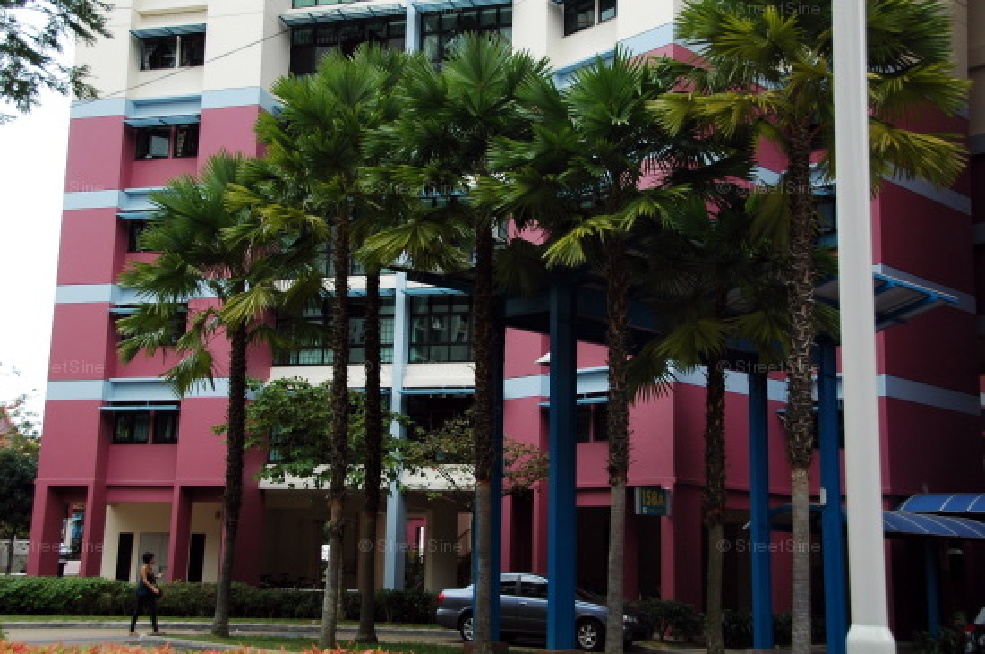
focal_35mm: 44
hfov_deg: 45.0
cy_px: 327
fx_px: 1188
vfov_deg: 30.8
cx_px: 492
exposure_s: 1/400
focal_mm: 29
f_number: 5
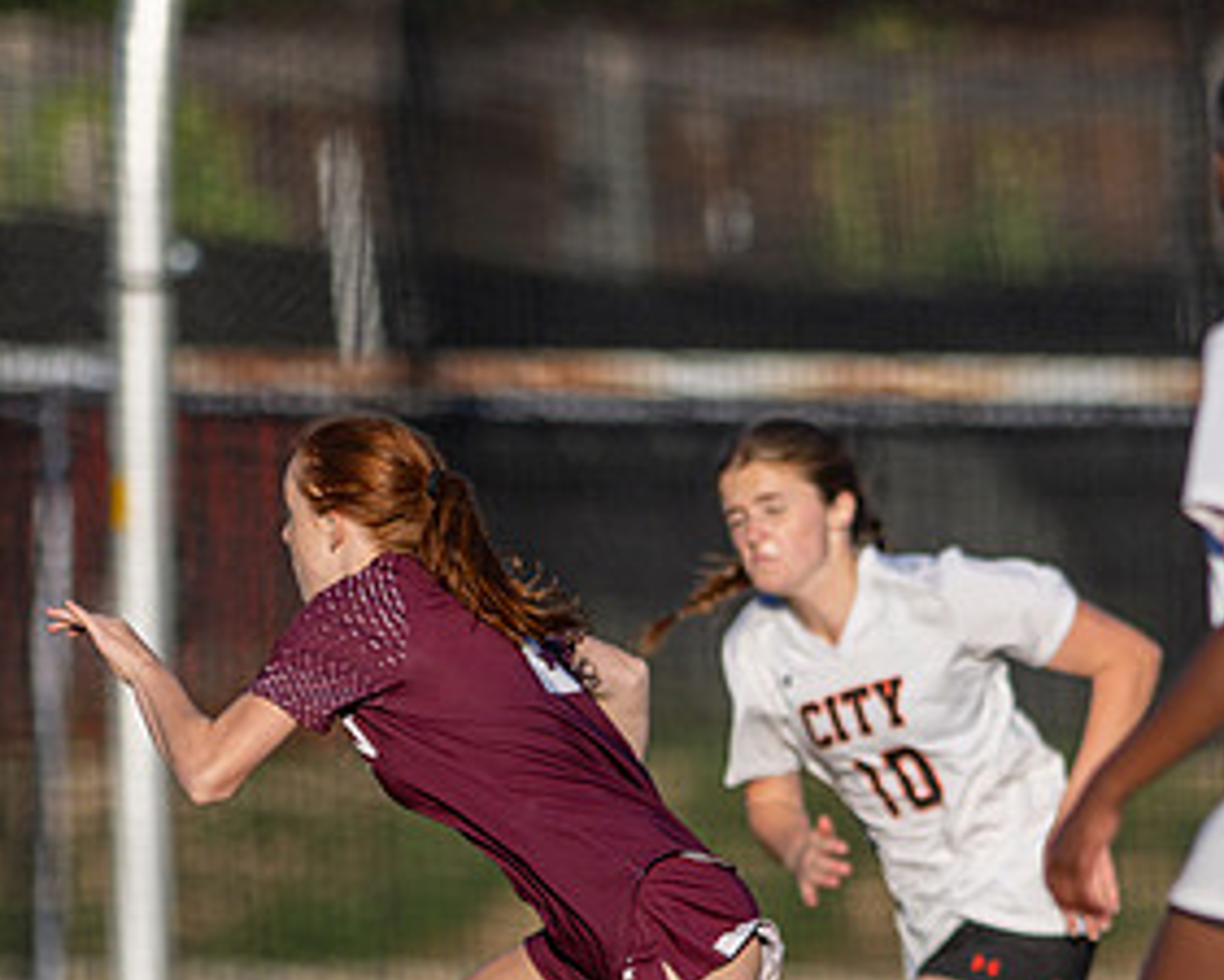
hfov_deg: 2.0
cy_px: 876
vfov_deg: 1.6
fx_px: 34752
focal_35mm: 959
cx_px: 570
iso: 72
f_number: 2.8
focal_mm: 300
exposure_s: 1/1600
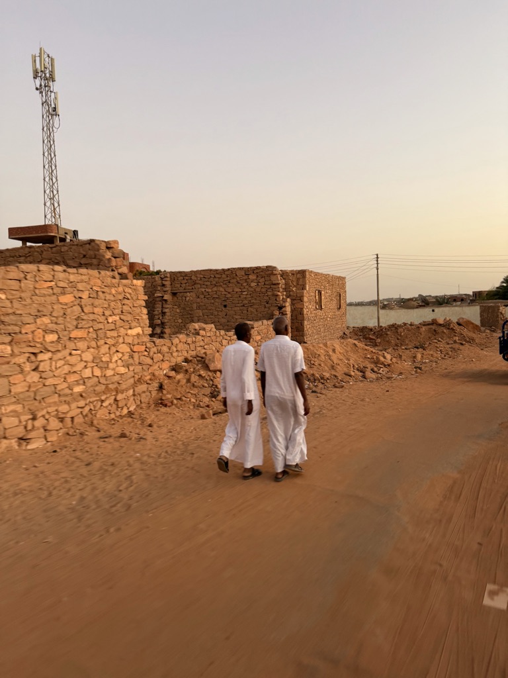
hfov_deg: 56.8
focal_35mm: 24
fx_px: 470
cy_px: 339
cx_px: 254
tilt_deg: -6.0
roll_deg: +0.3
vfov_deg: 71.6
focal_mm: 6.76
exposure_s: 1/50
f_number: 1.78
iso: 125
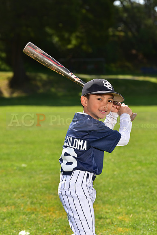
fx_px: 817
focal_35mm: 125
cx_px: 78
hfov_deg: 11.0
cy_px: 118
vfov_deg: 16.4
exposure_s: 1/250
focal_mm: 125
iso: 100
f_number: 6.3
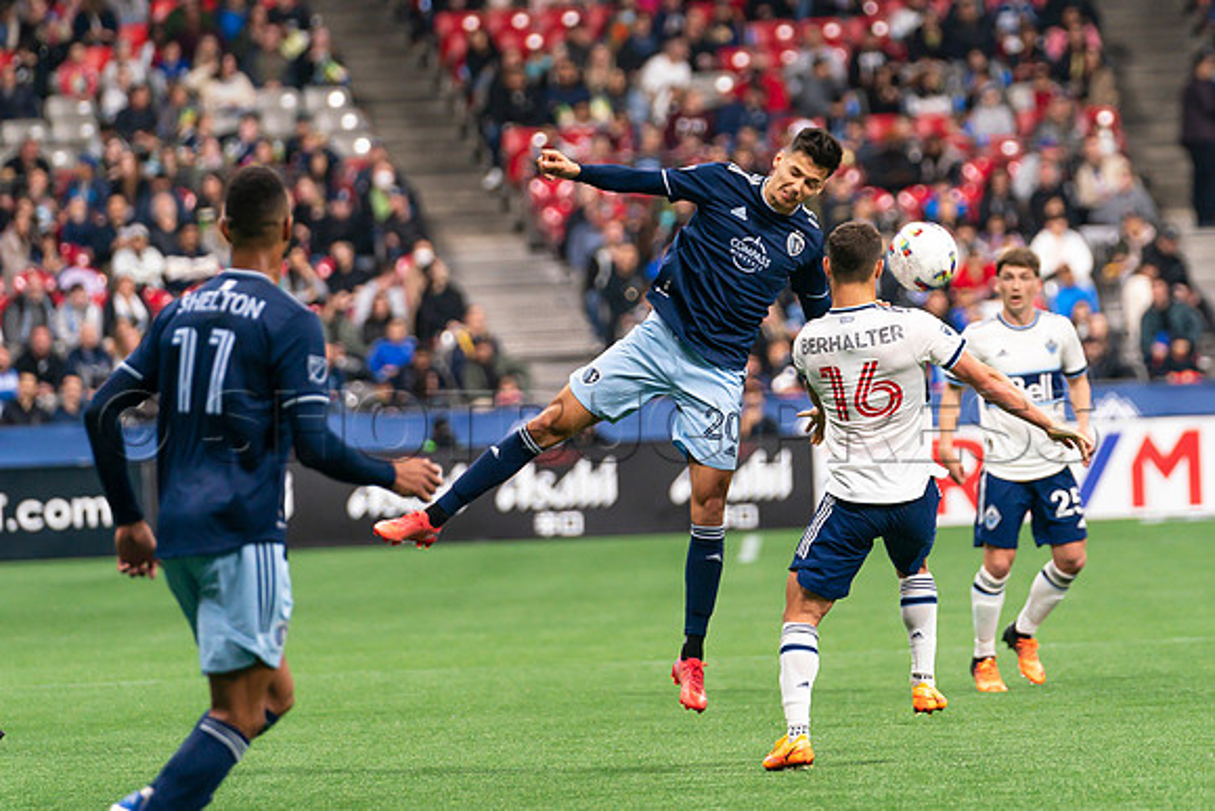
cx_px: 755
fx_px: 12855
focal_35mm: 381
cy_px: 252
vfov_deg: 3.6
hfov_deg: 5.4
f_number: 4
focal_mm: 255
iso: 1250
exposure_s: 1/800
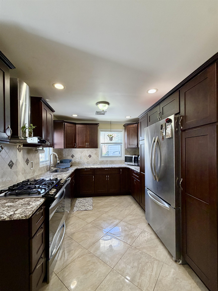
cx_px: 109
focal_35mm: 14
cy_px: 146
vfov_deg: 102.1
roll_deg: +0.0
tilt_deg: +2.4
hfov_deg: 85.7
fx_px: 118
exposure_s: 1/60
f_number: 2.2
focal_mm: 2.22
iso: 160
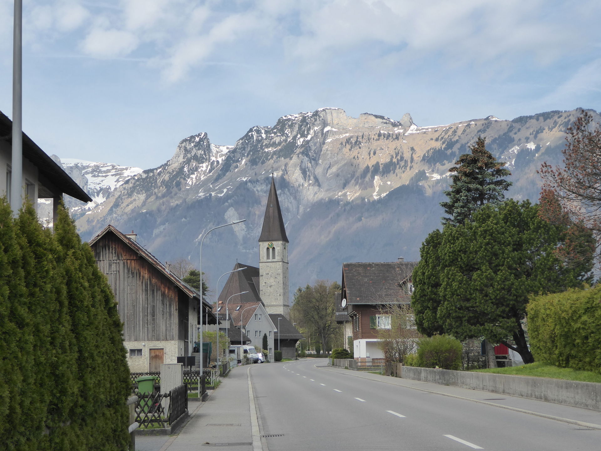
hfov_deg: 31.7
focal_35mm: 61
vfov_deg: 24.0
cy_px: 226
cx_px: 300
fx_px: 1059
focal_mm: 10.9
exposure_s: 1/640
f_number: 4.3
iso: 160
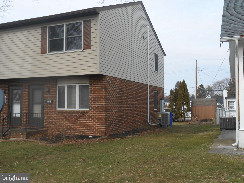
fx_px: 268
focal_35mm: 38
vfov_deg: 37.7
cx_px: 122
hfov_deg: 49.0
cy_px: 92
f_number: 4.2
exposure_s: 1/400
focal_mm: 6.8
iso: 80
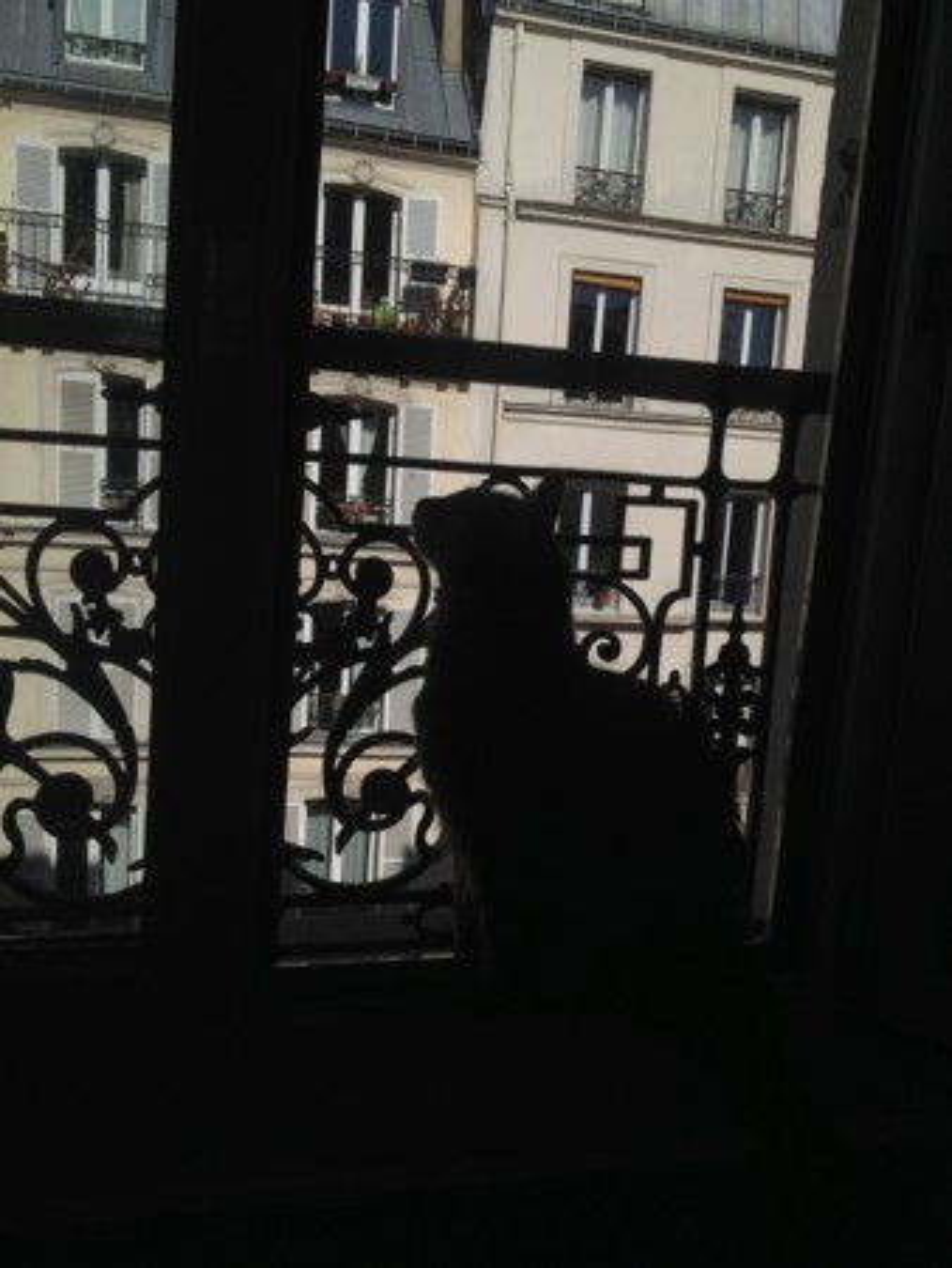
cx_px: 476
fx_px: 1282
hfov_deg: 40.7
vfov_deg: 52.6
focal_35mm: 35
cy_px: 634
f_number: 2.4
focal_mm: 4.28
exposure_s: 1/6944
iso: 50
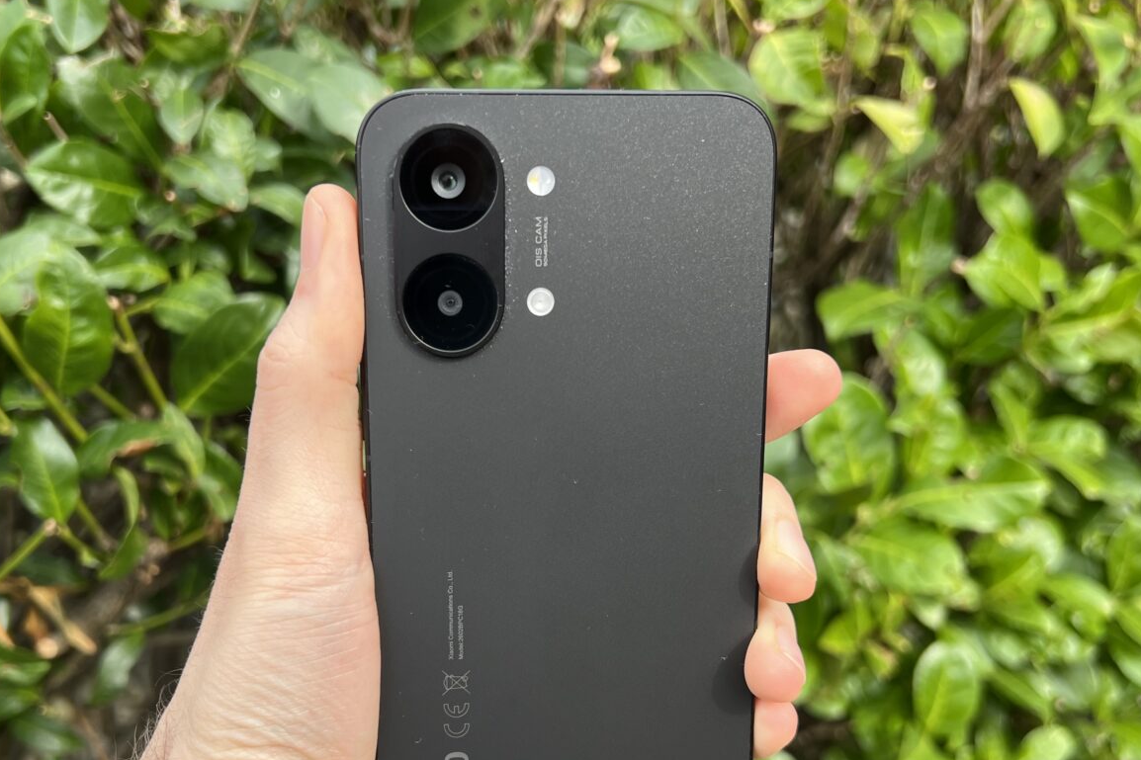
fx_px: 1141
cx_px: 513
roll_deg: +2.5
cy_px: 494
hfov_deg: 53.0
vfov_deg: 36.6
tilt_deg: -25.4
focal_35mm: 36
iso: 50
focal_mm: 5.7
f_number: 1.5
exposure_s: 1/558
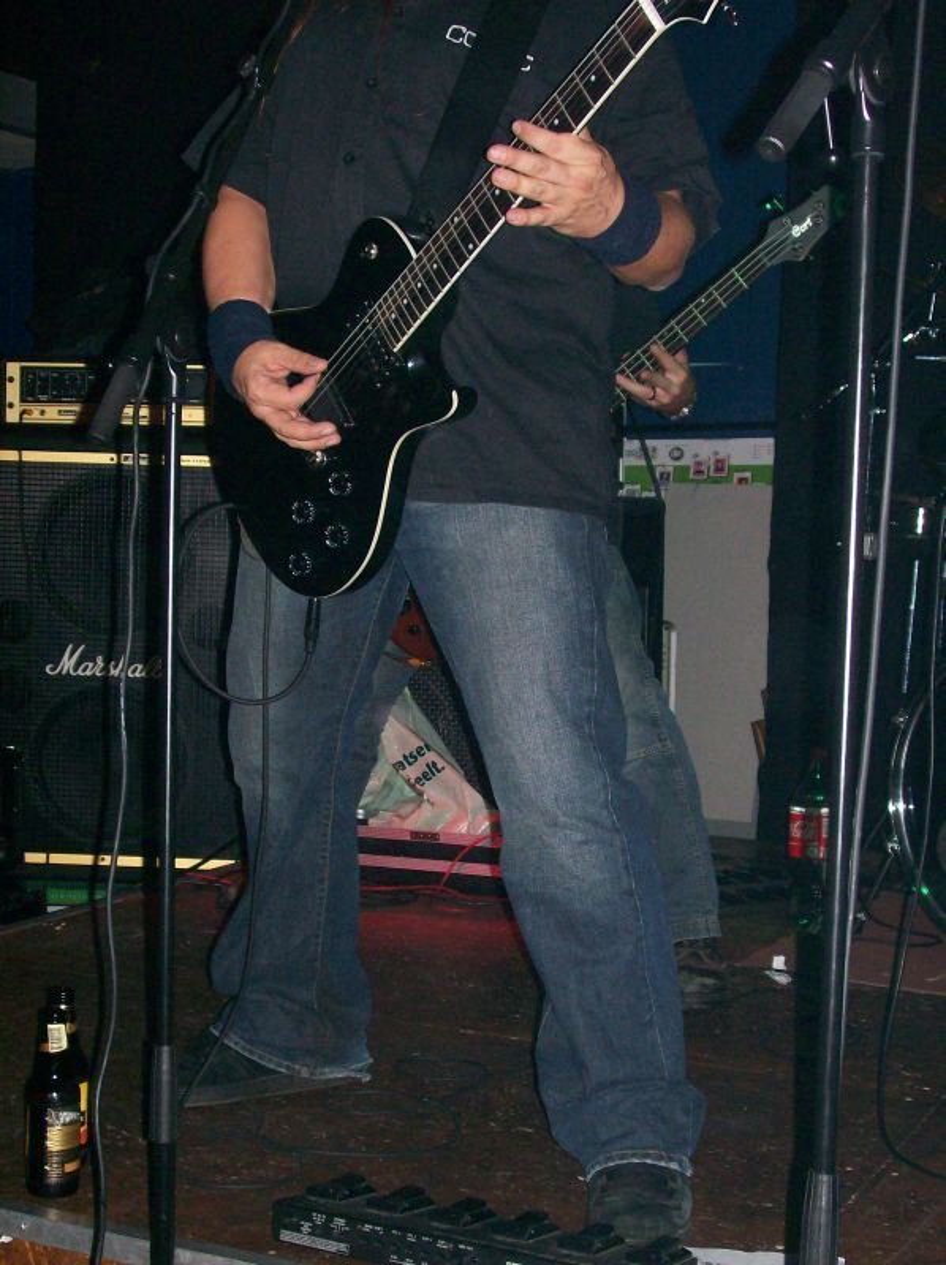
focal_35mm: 56
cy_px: 632
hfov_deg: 26.0
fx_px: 2045
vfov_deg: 34.4
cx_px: 473
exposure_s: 1/83.6
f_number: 3.4
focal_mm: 9.4
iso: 140
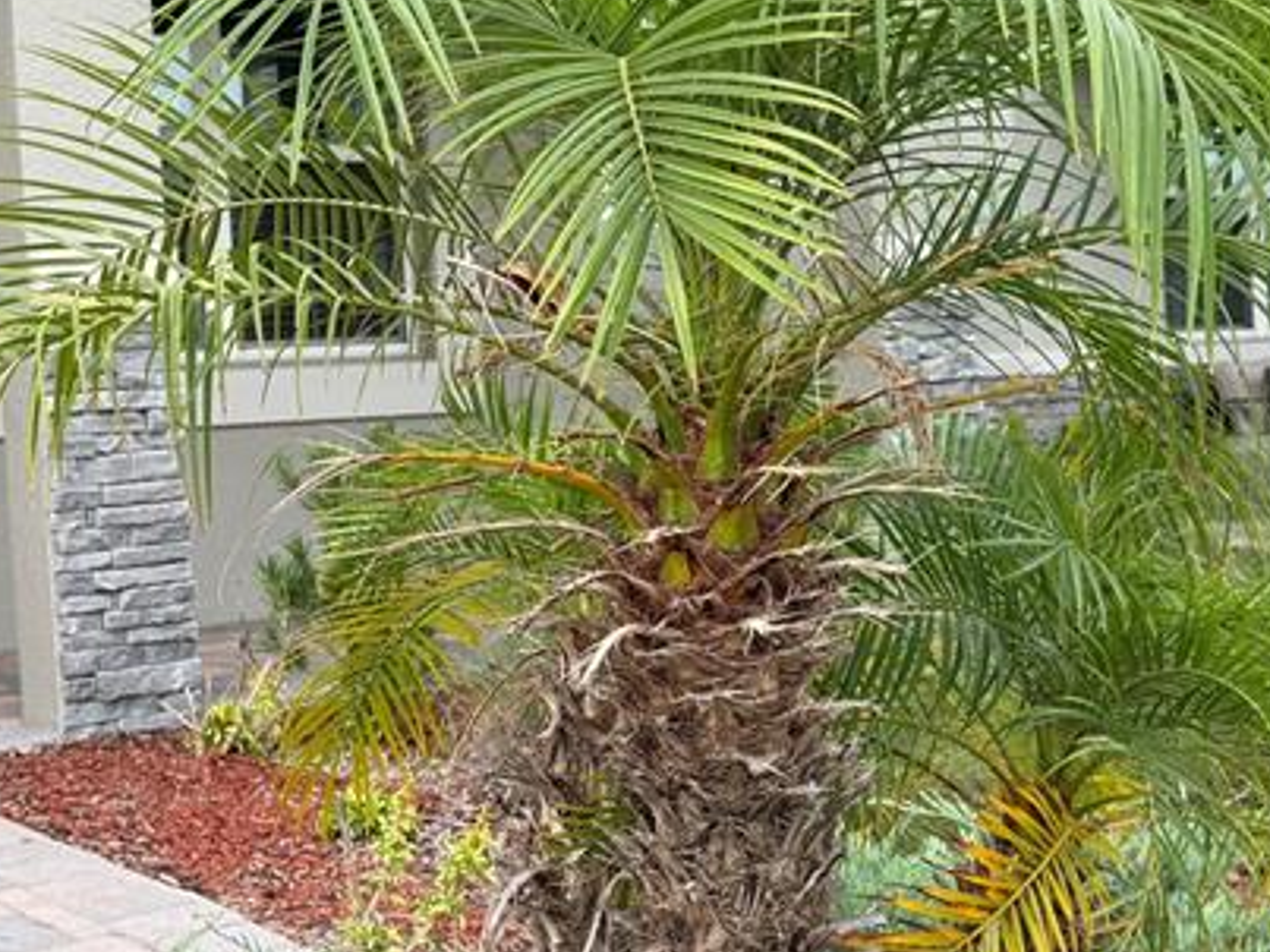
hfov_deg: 30.9
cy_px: 454
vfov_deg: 24.0
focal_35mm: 61
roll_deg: +4.0
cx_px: 252
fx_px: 2237
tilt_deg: -0.1
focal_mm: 6.76
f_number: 1.78
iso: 80
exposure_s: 1/270
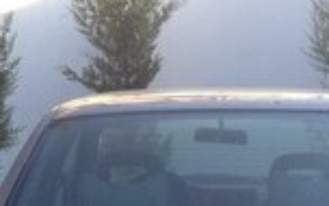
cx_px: 203
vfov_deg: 10.1
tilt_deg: -16.4
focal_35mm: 121
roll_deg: +1.9
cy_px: 386
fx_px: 1085
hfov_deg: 17.2
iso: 50
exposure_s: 1/210
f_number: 2.4
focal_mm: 4.28
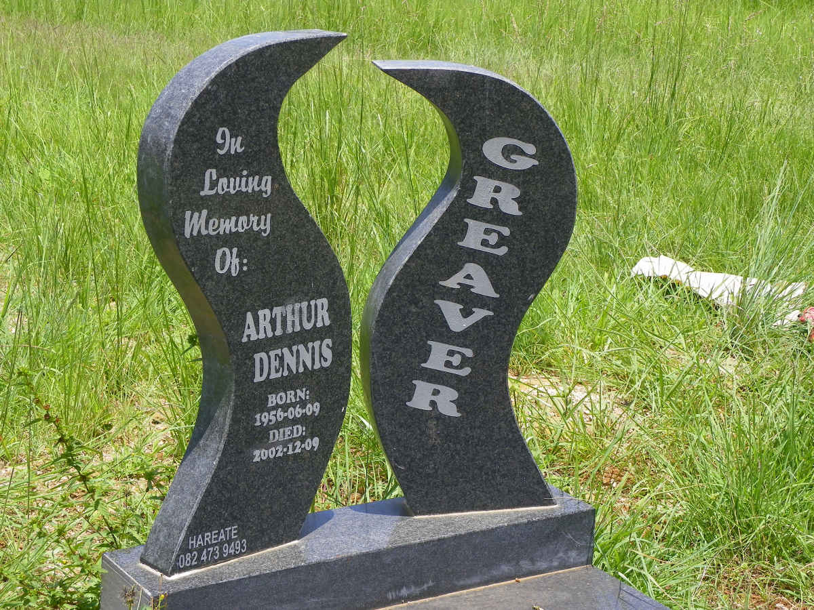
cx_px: 407
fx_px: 1881
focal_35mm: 80
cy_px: 305
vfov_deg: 18.4
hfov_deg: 24.4
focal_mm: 14.2
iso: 64
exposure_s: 1/200
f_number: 5
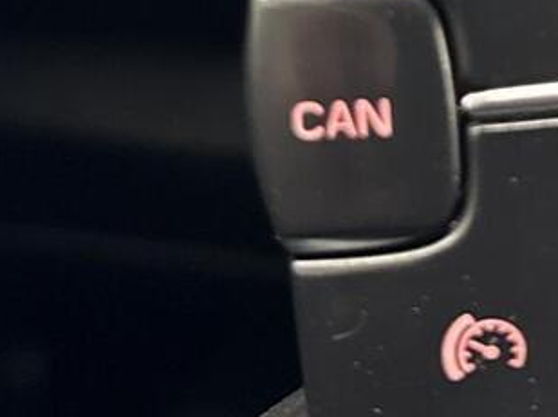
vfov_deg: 12.7
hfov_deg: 17.3
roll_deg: -4.2
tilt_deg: -30.4
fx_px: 1803
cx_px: 513
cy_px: -168
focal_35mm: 112
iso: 800
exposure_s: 1/50
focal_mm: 6.76
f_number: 1.78
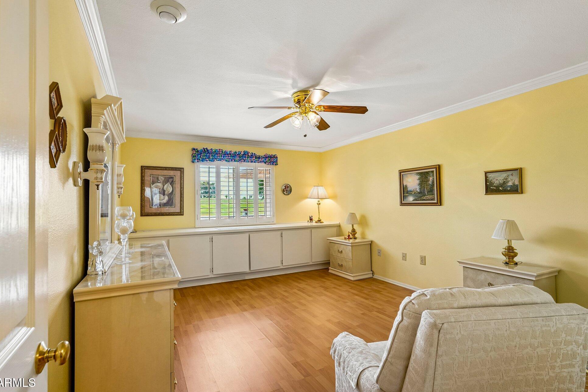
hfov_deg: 91.4
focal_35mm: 18
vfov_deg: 68.8
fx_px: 286
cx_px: 278
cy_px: 194
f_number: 8
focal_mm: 16.5
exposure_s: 1/13
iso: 400
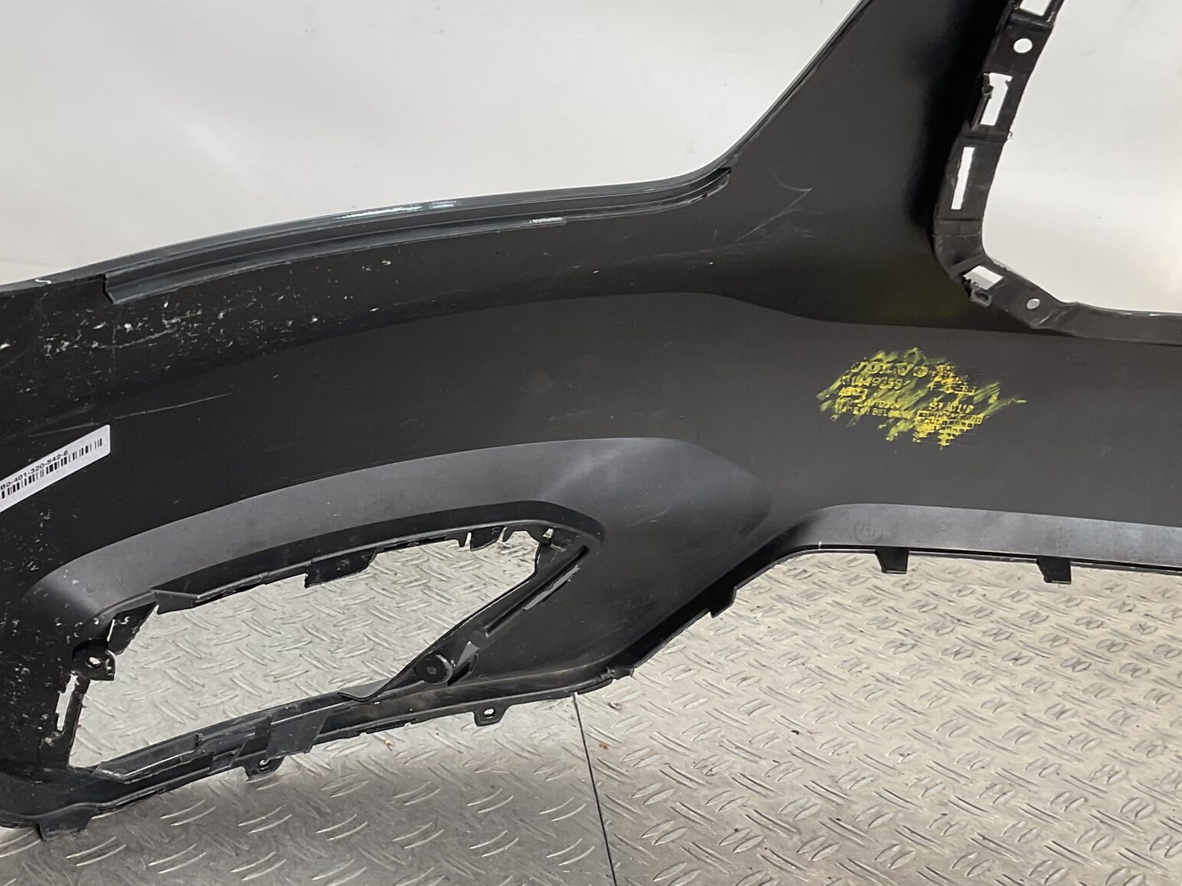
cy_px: 528
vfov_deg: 30.2
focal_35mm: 48
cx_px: 392
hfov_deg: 39.2
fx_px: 1639
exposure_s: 1/159
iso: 16
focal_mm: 3
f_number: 1.8
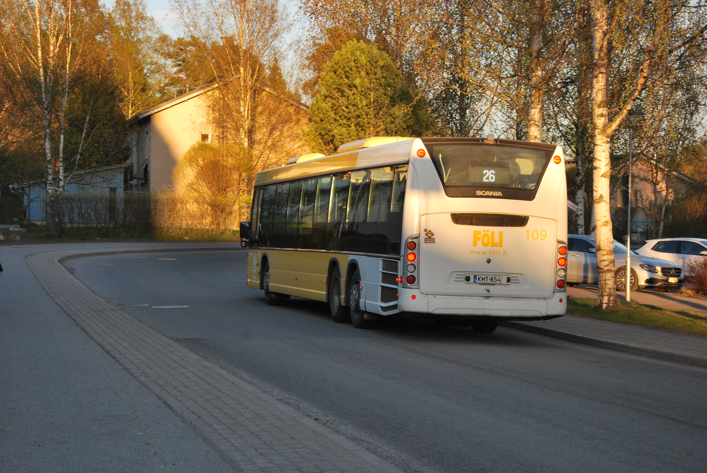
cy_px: 236
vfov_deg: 17.5
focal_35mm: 78
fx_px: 1534
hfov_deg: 26.0
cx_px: 354
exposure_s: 1/125
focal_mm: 52
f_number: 8
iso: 200
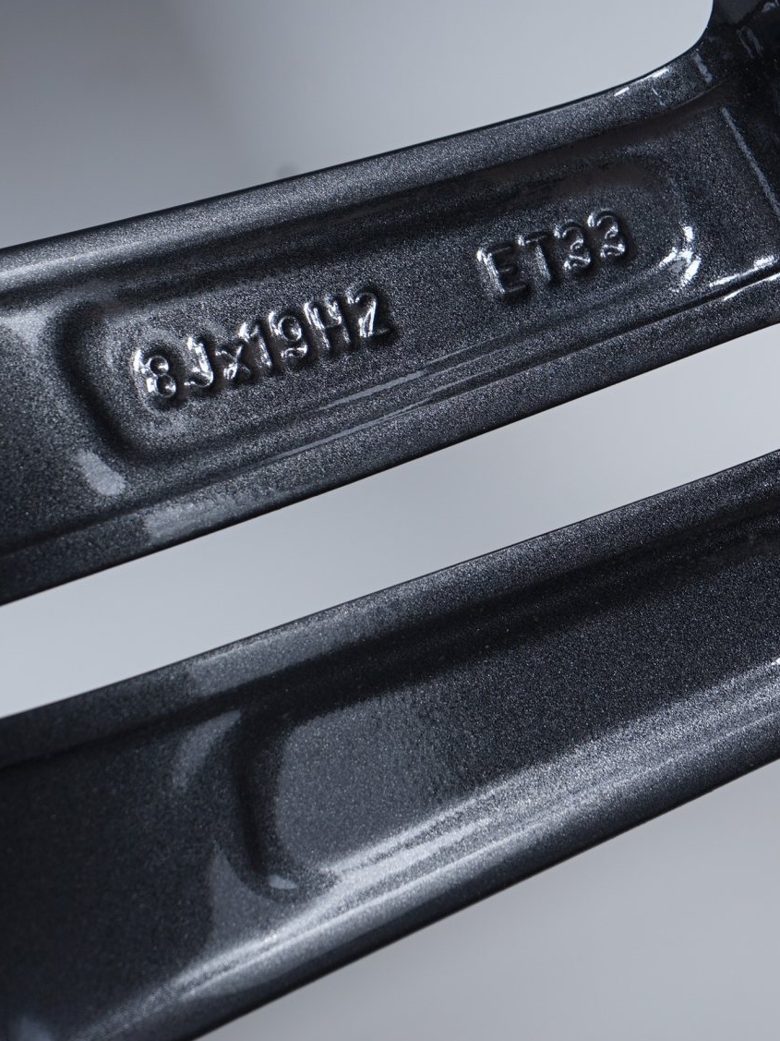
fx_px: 2704
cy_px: 496
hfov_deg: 16.4
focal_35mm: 90
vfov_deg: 21.8
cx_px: 424
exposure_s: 1/100
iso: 250
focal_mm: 55
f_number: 7.1
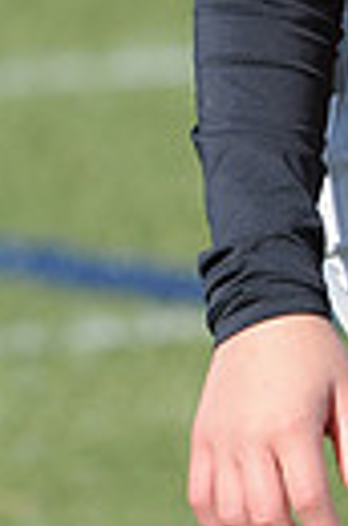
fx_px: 29212
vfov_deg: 1.0
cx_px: 654
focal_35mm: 2004
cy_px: -425
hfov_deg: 0.7
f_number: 7.1
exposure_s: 1/500
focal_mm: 300
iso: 200
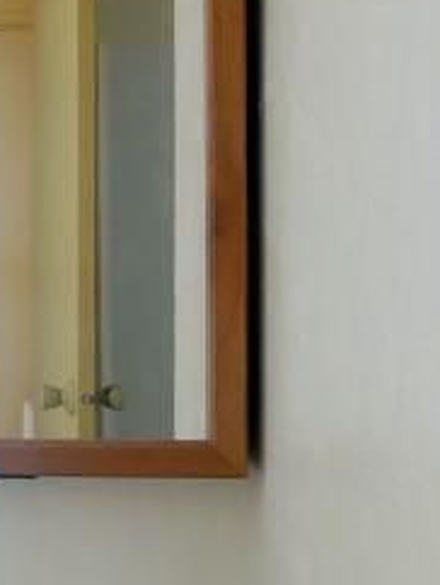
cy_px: 273
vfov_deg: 18.4
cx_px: -392
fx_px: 1810
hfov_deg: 12.5
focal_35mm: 107
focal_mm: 9
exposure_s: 1.3
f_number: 6.3
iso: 200
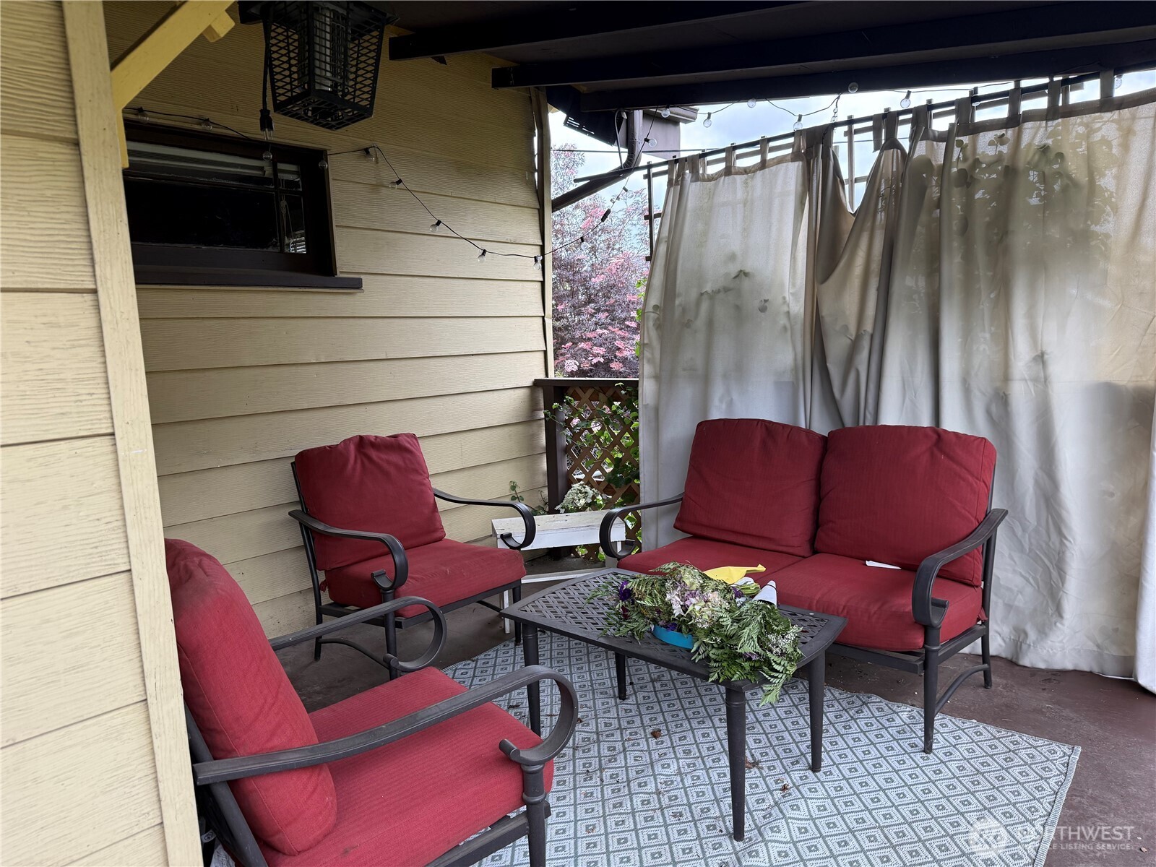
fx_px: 801
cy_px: 434
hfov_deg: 71.6
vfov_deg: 56.8
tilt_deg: -7.3
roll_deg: +2.5
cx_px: 578
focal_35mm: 24
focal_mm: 6.76
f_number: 1.78
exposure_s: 1/514
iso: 100
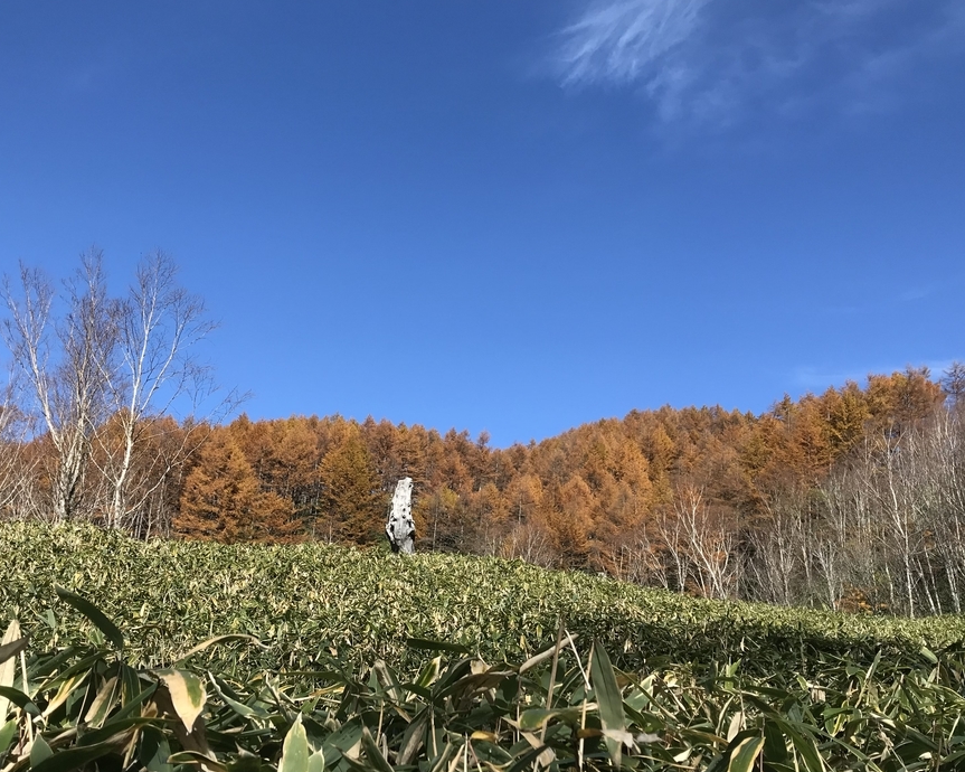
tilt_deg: +15.9
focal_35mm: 38
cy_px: 422
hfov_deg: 47.9
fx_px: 1085
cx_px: 435
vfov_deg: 39.1
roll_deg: -4.8
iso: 20
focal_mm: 3.99
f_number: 1.8
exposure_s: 1/1546
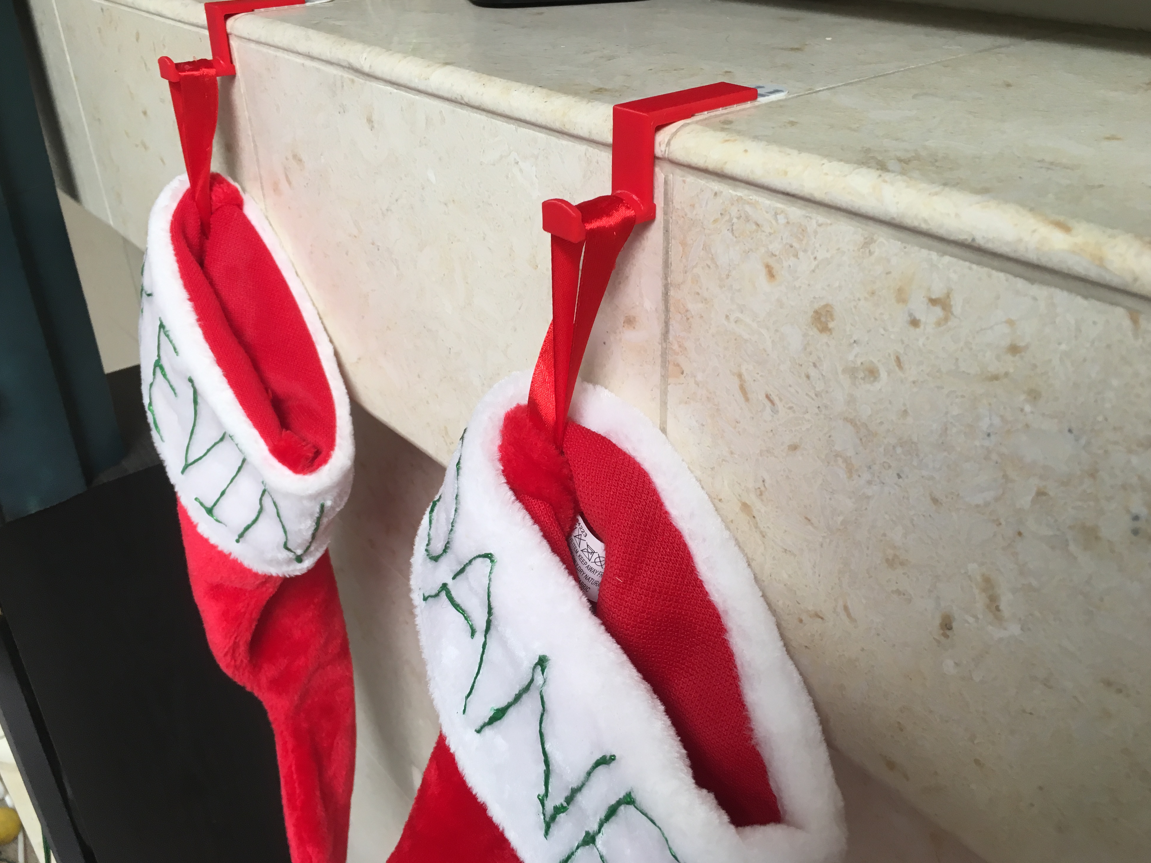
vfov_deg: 46.8
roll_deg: +1.6
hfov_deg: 60.0
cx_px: 564
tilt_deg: -29.9
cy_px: 426
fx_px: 997
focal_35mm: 30
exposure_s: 1/40
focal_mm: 4.15
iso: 32
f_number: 2.2
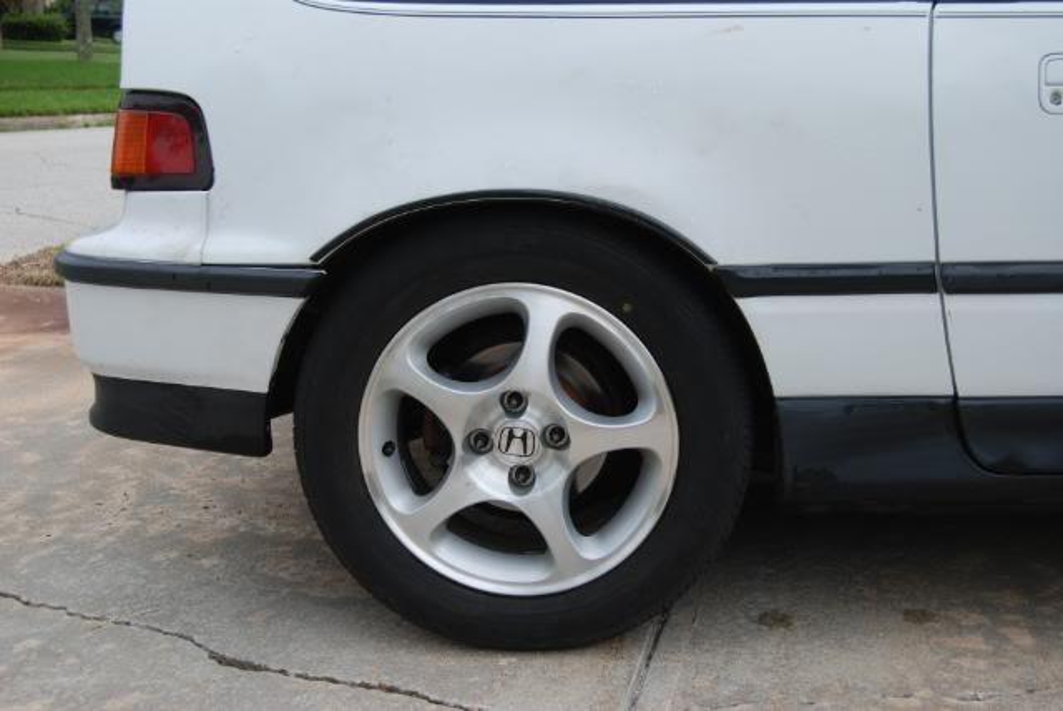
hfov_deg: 43.6
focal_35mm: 45
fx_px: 1330
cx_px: 532
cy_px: 356
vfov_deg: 29.9
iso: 100
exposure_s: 1/125
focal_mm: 30
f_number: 5.6
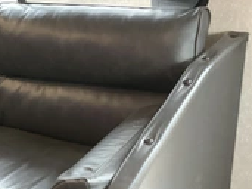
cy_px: 161
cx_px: 44
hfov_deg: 27.9
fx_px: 495
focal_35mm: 68
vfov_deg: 21.2
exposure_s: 1/55
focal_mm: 3
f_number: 1.8
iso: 320
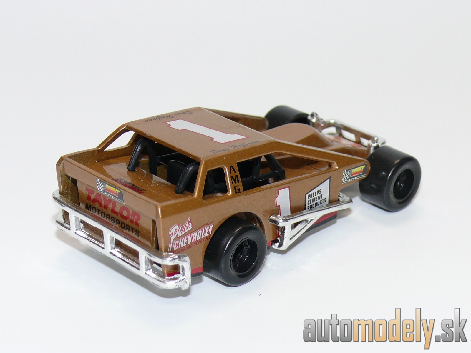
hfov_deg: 19.1
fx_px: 1401
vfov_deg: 14.4
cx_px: 236
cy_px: 176
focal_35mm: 103
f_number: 4
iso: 100
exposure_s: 1/30
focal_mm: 13.6
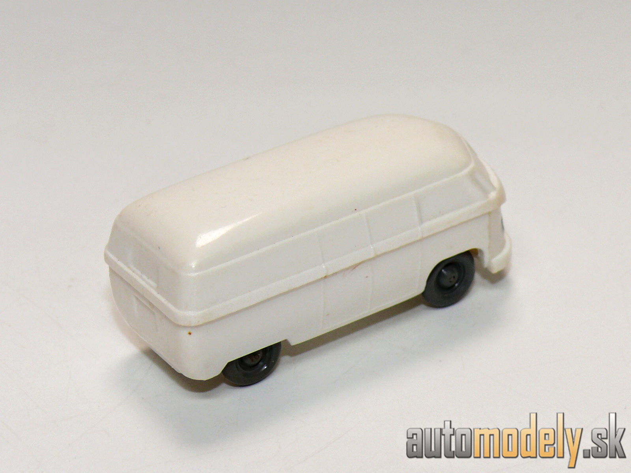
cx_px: 316
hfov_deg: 16.3
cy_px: 236
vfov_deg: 12.2
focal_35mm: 121
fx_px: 2206
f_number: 4
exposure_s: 1/30
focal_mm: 14.7
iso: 100
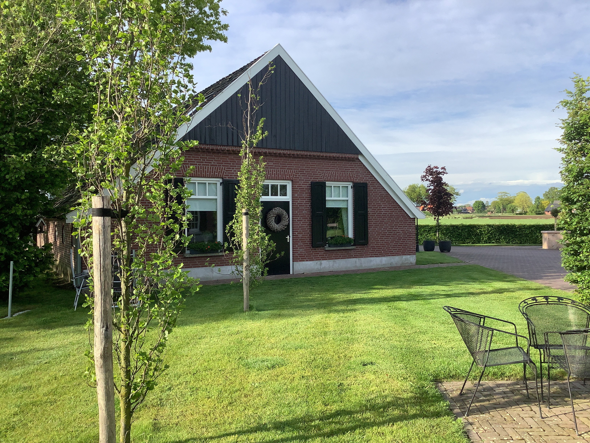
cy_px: 222
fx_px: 528
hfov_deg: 58.4
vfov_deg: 45.4
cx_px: 295
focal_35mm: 31
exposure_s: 1/679
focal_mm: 3.3
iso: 25
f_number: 2.4
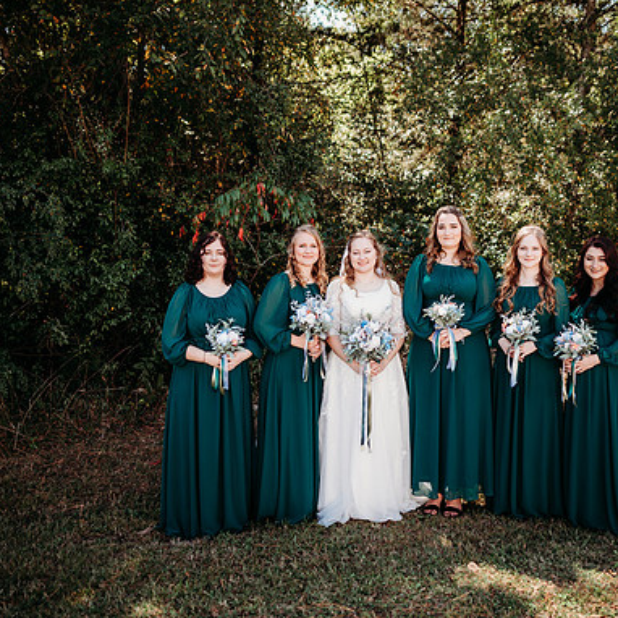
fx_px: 626
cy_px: 310
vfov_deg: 52.5
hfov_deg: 52.3
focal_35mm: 31
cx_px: 362
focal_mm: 24
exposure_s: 1/800
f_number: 2.2
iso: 160
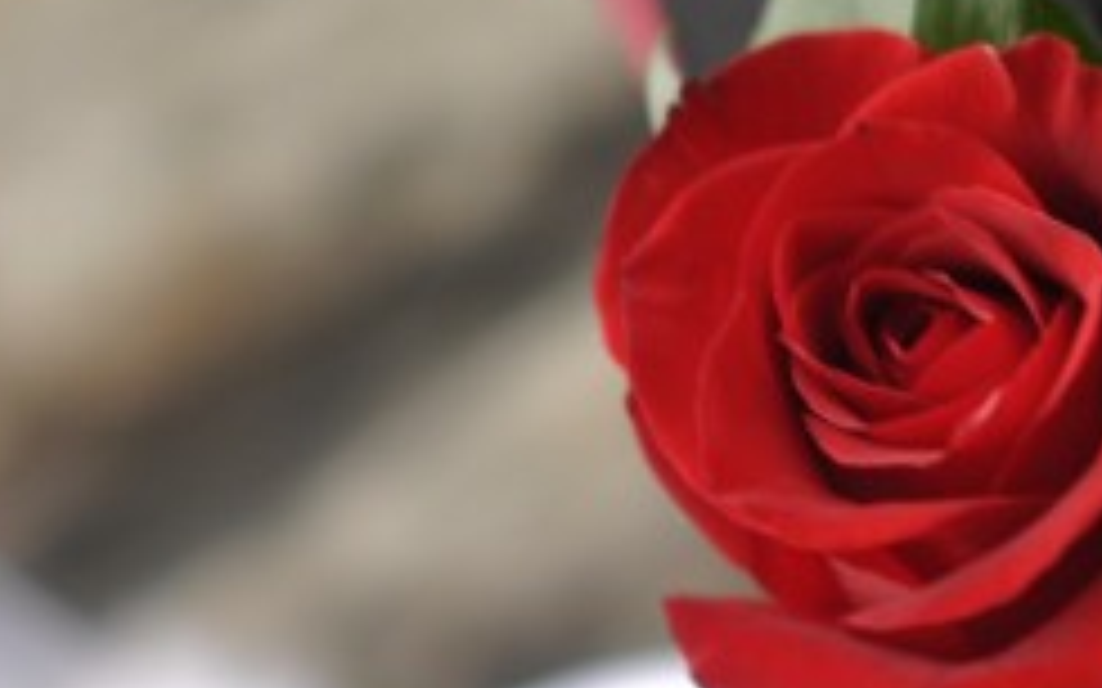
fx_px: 8437
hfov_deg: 7.4
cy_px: 634
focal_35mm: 281
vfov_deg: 4.7
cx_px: -126
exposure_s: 1/60
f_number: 2.8
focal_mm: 50
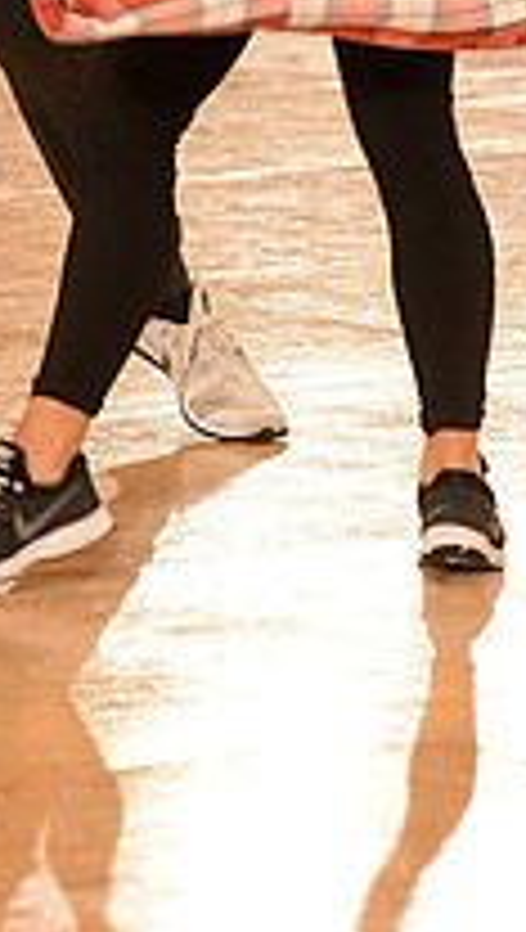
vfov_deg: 6.0
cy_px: -315
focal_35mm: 357
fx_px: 8820
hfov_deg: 3.4
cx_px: 191
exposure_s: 1/250
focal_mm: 122
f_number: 4.5
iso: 1600
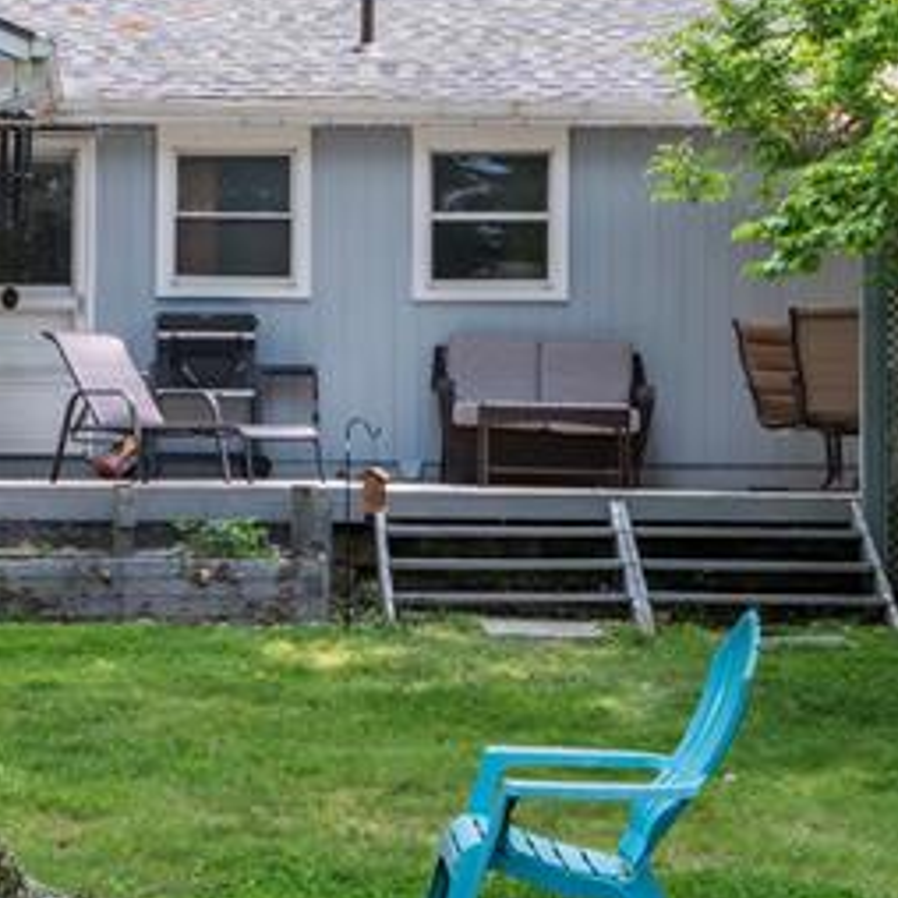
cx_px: -4
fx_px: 3111
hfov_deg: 16.1
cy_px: 417
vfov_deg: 16.4
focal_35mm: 106
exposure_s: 1/15
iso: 100
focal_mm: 31
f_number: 8
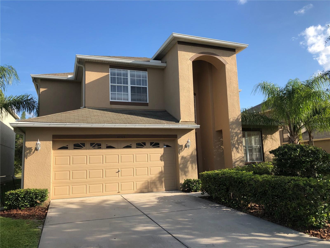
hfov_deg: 63.4
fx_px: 267
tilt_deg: +11.0
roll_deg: +2.3
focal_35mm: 28
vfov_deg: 49.7
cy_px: 124
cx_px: 165
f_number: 1.8
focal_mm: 3.99
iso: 20
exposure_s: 1/1143
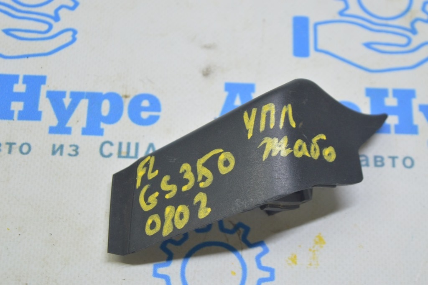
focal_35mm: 82
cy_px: 142
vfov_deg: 16.5
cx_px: 214
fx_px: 980
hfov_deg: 24.6
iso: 400
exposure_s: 1/20
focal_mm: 55
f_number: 5.6
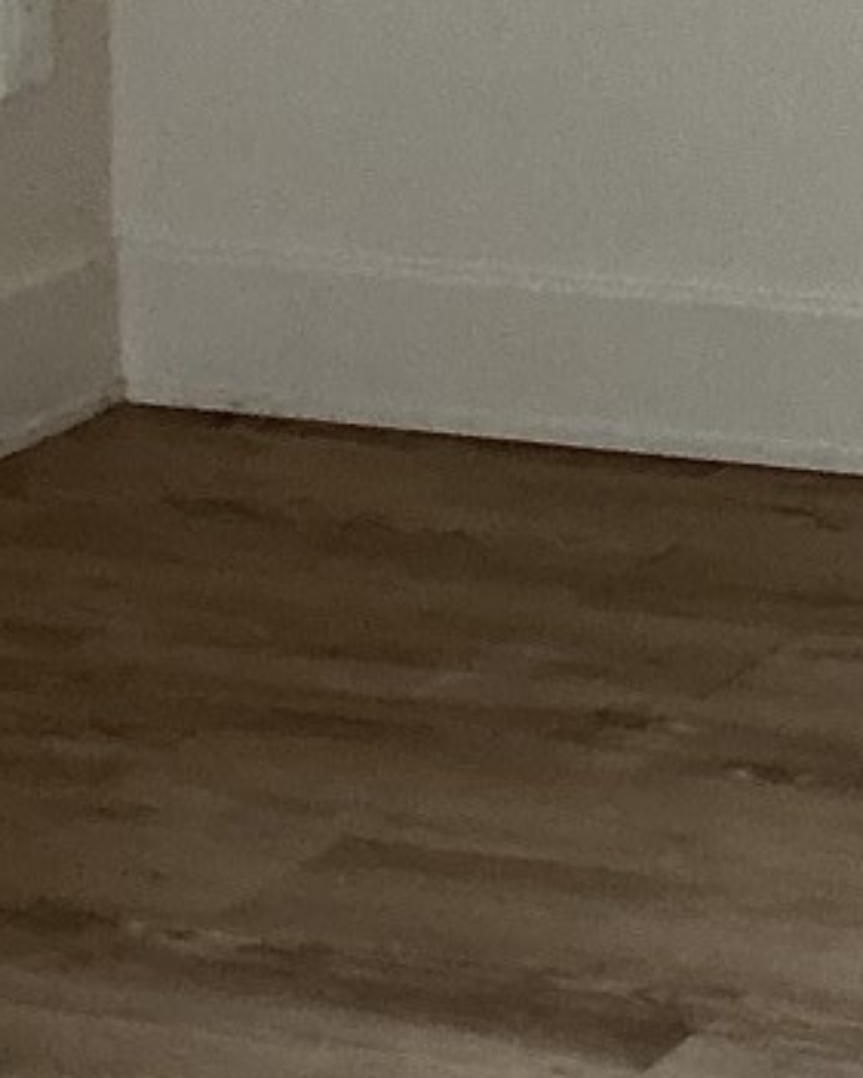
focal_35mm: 165
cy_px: -574
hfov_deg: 8.7
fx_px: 5266
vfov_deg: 11.2
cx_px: 1855
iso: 125
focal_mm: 3
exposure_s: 1/60
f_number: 1.8
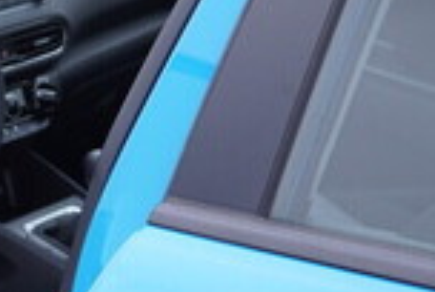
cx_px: -312
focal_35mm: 130
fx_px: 1574
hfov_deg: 14.2
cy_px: 219
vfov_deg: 10.6
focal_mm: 24
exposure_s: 1/50
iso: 125
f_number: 3.2
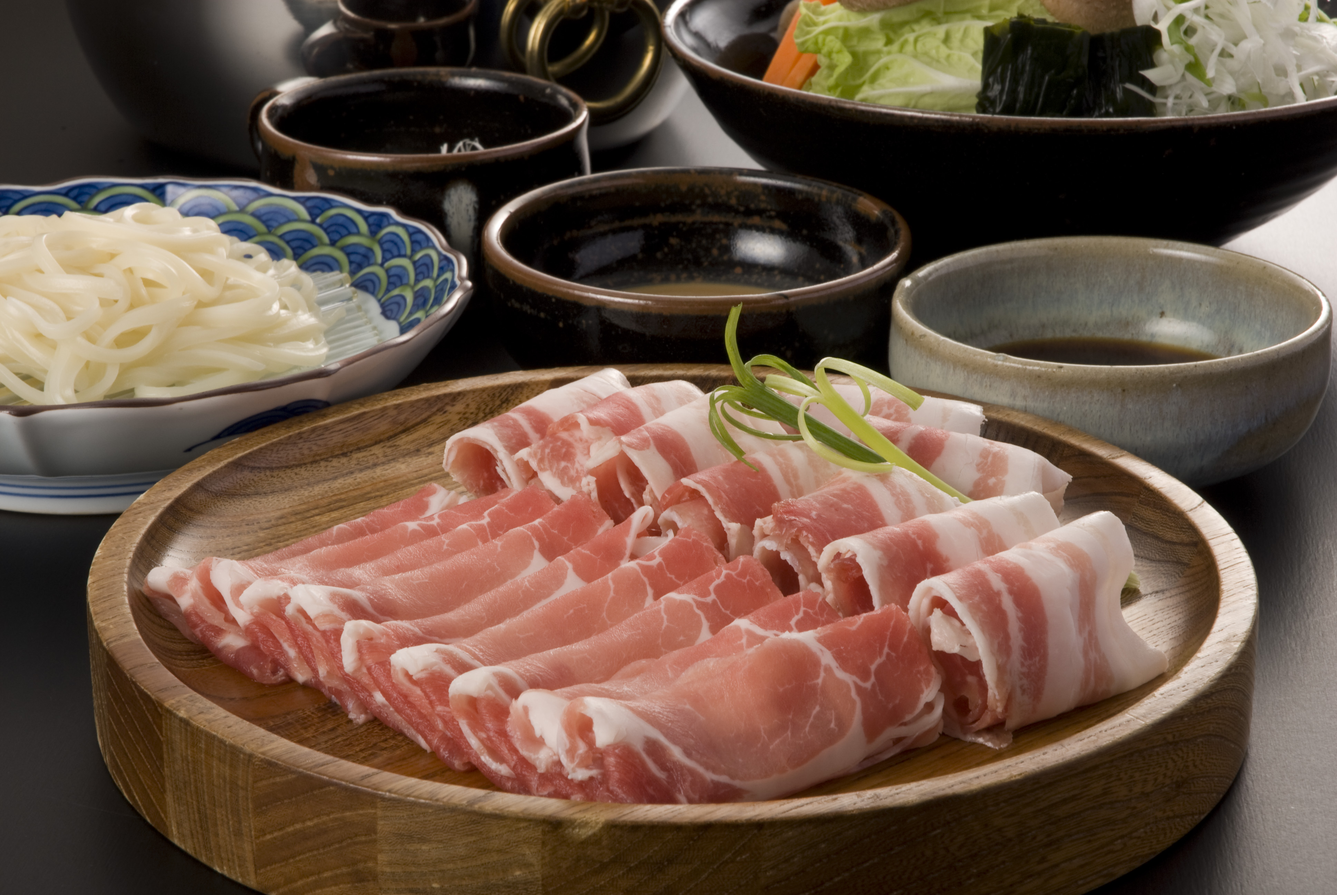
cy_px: 448
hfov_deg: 19.4
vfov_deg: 13.1
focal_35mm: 105
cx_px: 668
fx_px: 3904
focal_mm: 70
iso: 100
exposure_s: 1/100
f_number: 22
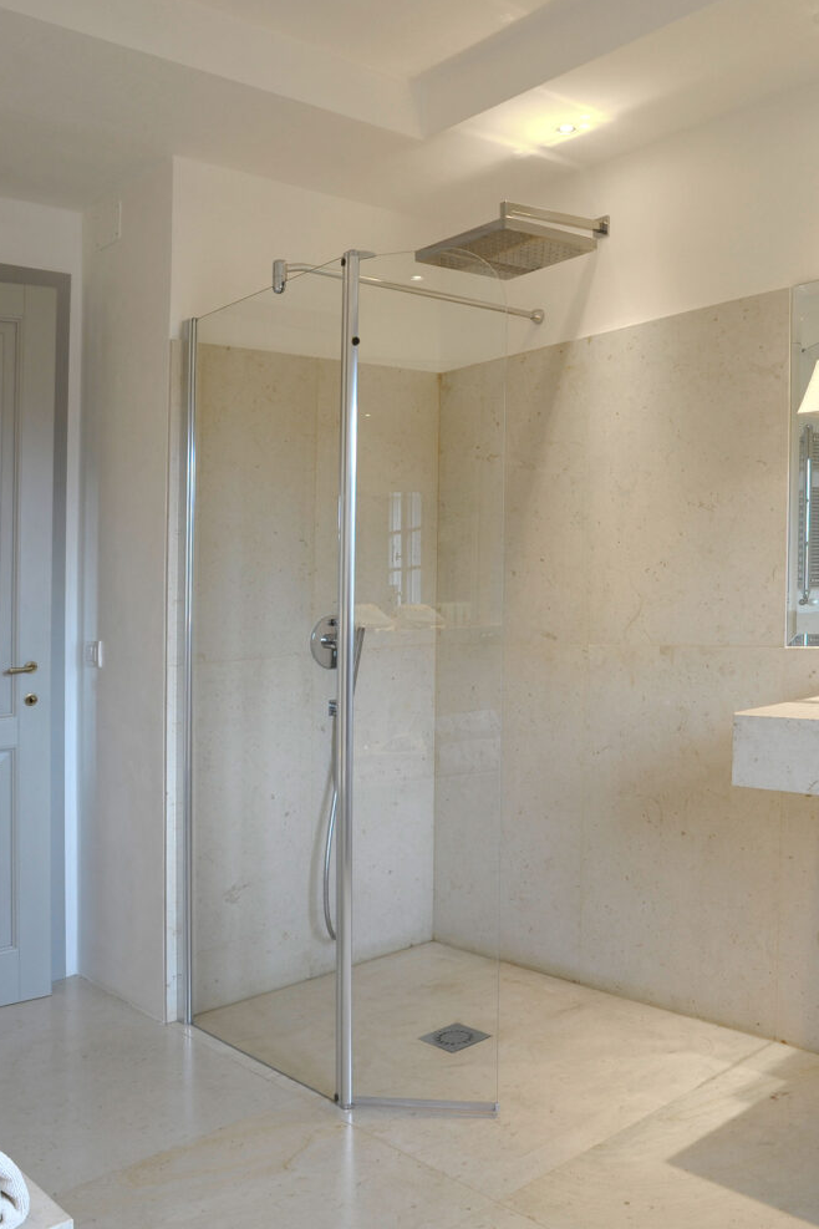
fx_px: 955
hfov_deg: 45.3
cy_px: 620
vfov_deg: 65.5
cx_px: 580
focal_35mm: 28
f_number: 11
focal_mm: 18
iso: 400
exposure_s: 1/10
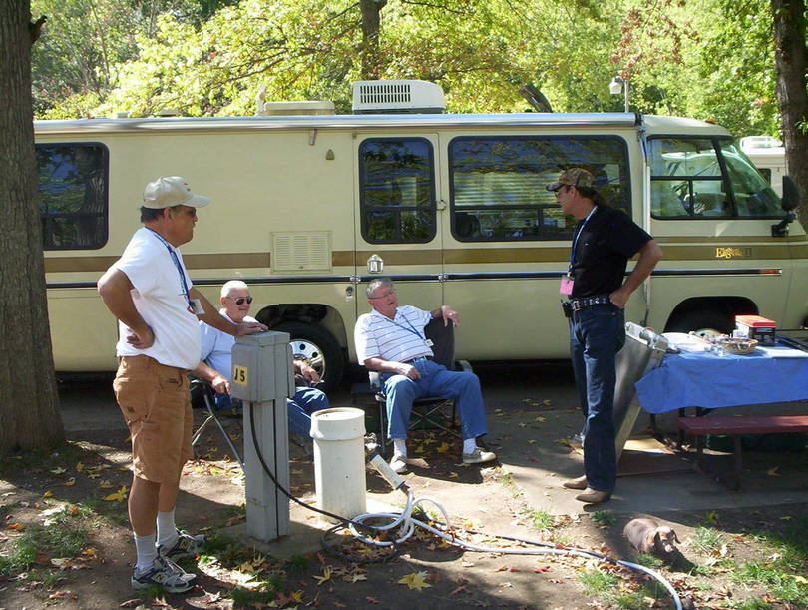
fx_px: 889
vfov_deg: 37.8
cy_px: 305
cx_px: 404
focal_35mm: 38
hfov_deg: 48.9
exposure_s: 1/125
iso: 100
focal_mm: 4.99
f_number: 4.5
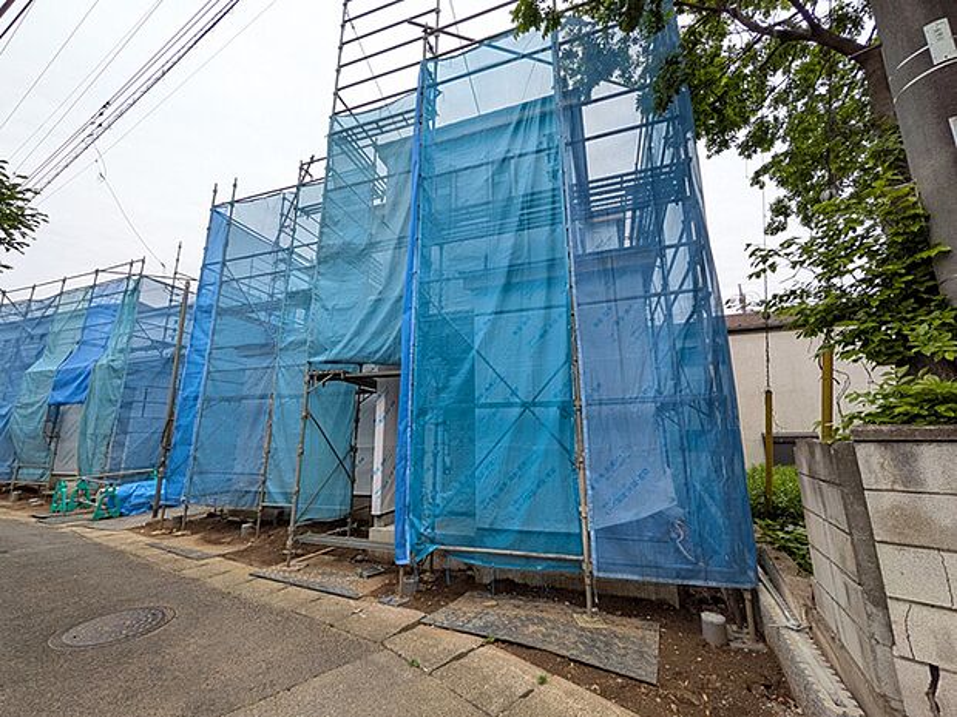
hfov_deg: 102.1
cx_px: 478
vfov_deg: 85.7
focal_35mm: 14
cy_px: 358
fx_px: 387
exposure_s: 1/316
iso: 50
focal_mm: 1.83
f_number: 2.2
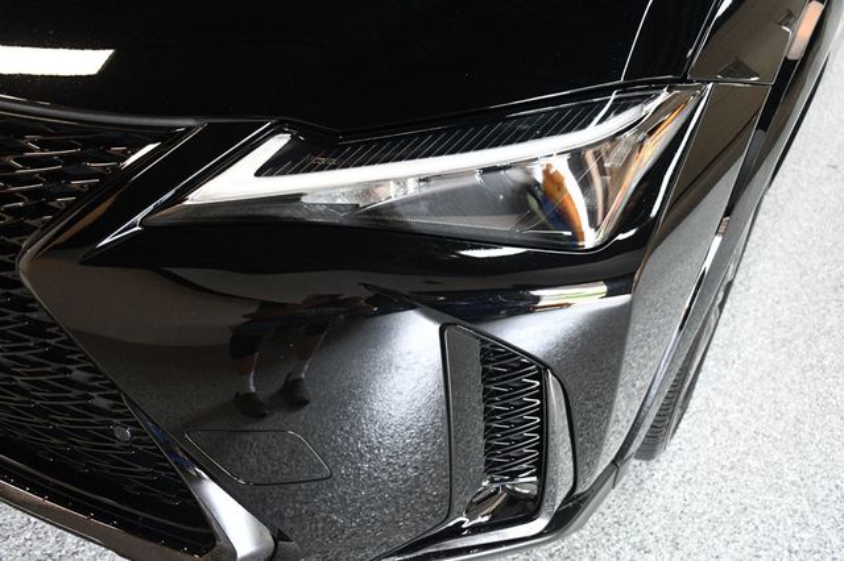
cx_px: 422
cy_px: 280
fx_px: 844
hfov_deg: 53.2
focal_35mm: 36
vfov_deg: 36.8
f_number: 3.8
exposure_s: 1/125
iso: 2500
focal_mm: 24
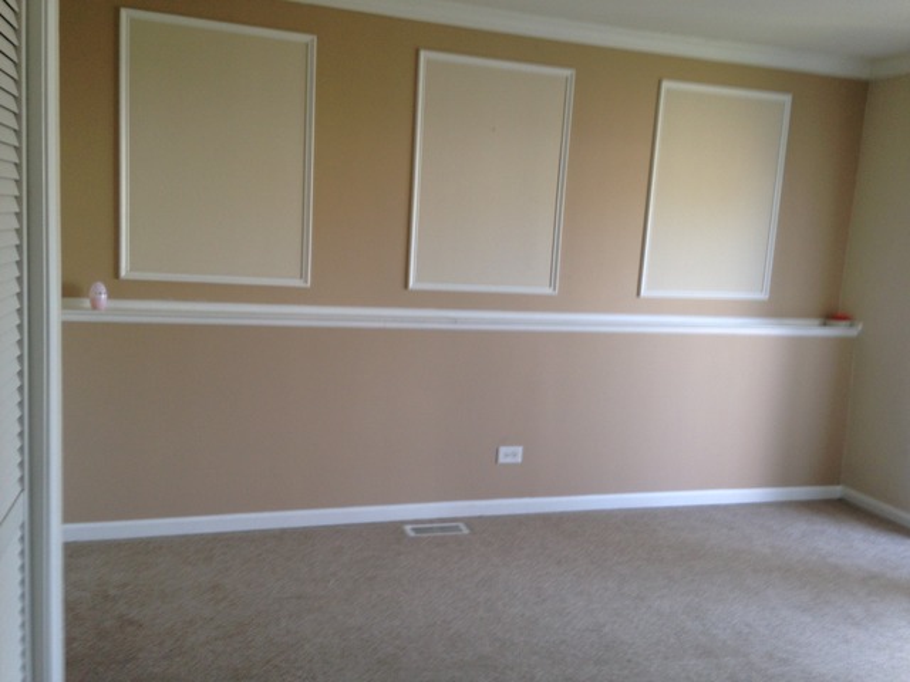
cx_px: 455
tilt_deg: -9.2
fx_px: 868
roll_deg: -2.9
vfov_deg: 42.9
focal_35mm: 33
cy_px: 341
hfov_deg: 55.4
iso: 64
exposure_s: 1/20
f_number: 2.4
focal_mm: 4.12
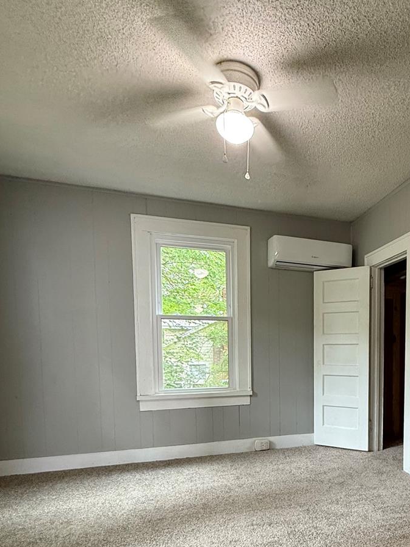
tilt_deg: -2.4
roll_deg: -0.3
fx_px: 379
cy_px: 377
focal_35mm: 24
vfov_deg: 69.0
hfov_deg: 52.9
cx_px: 331
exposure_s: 1/60
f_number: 2.2
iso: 320
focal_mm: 2.22
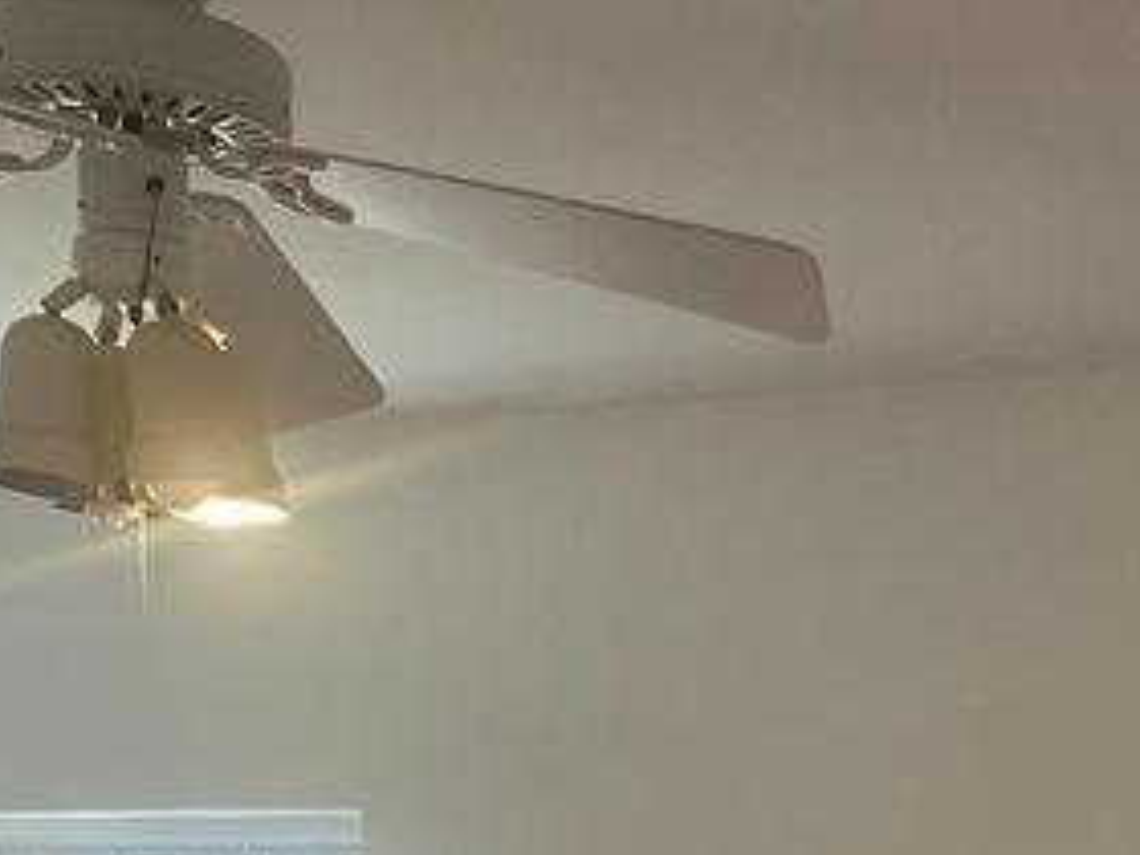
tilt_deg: -6.9
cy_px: 1494
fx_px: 3129
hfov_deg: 19.3
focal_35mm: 95
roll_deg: -1.0
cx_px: 1413
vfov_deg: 14.0
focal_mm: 4.25
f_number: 1.8
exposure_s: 1/60
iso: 64
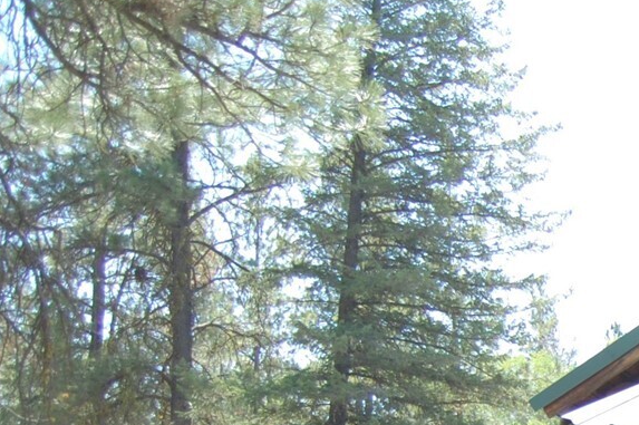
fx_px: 1419
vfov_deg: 16.0
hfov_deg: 22.1
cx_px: 892
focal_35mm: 80
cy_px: 581
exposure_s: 1/500
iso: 360
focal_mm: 18
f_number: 3.5
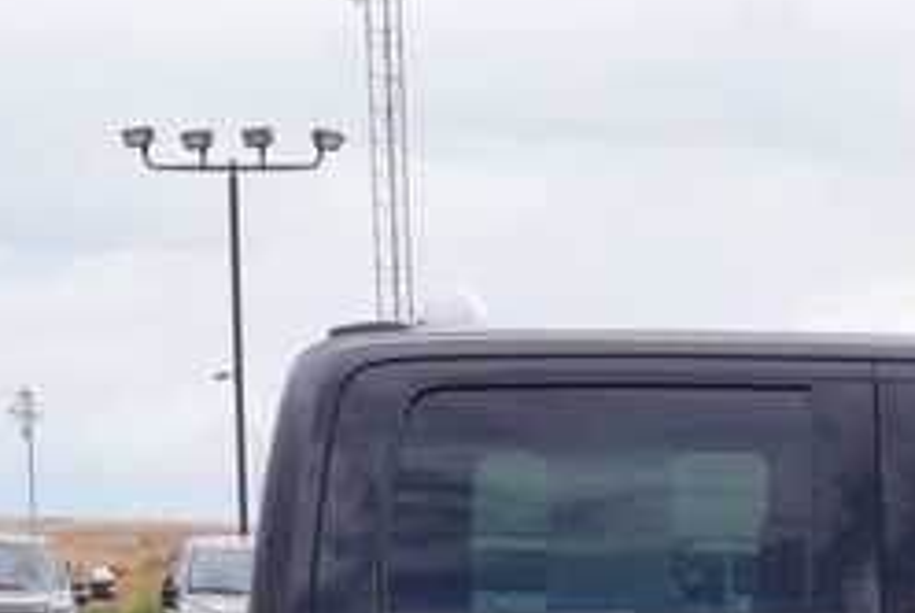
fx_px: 2519
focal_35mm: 99
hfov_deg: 20.5
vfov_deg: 13.0
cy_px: 968
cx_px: 664
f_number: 7.1
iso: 100
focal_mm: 16
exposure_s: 1/200
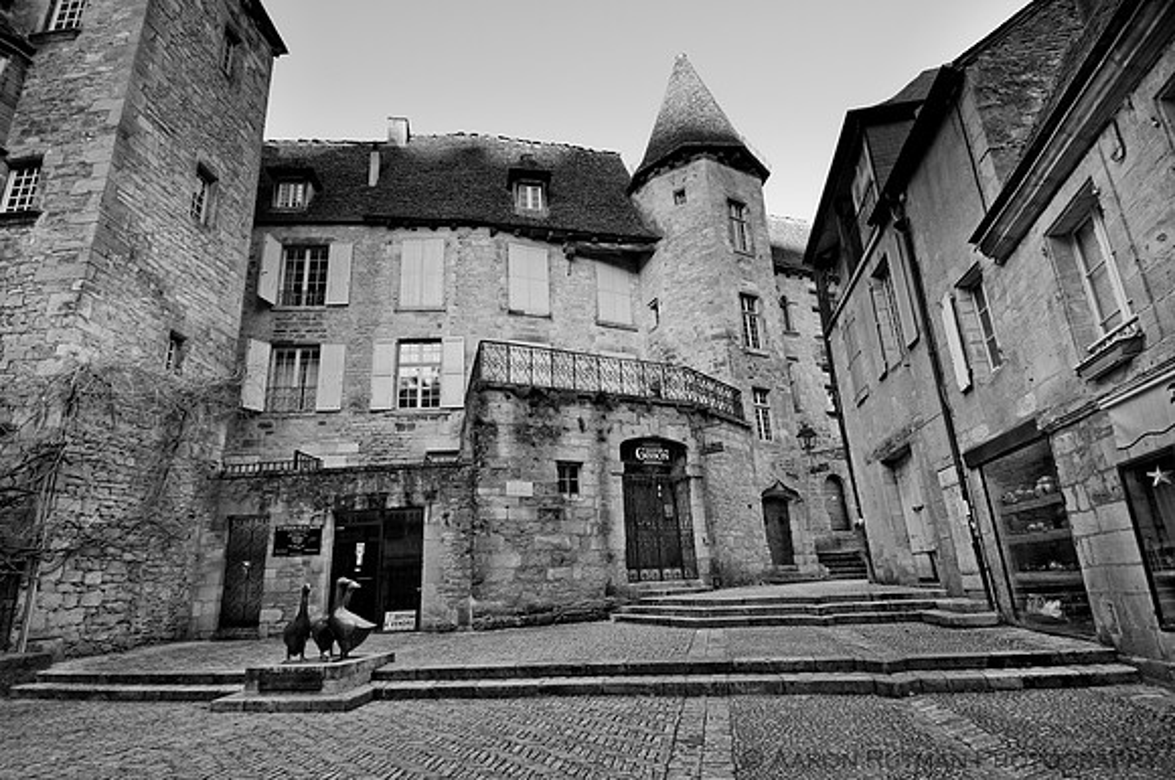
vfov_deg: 67.2
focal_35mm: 18
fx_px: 587
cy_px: 390
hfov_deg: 90.1
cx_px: 588
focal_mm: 12
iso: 200
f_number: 5.6
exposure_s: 1/125
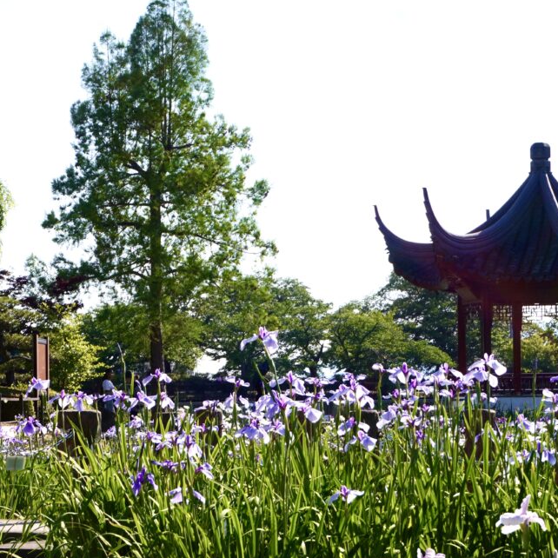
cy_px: 299
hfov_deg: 13.7
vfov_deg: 13.7
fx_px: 2316
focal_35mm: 127
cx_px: 278
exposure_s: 1/160
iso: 100
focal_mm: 50
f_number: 11
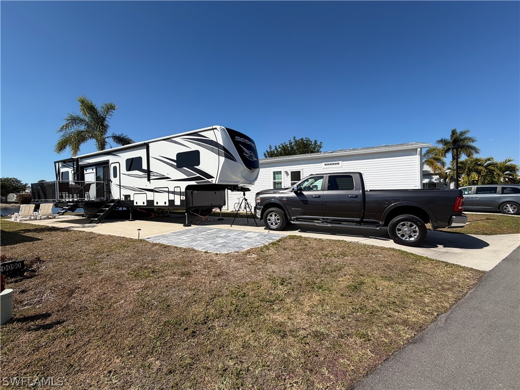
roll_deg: +1.3
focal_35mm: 14
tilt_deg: +0.9
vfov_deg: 85.7
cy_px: 195
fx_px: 210
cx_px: 260
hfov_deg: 102.1
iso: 20
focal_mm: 2.22
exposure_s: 1/1125
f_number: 2.2
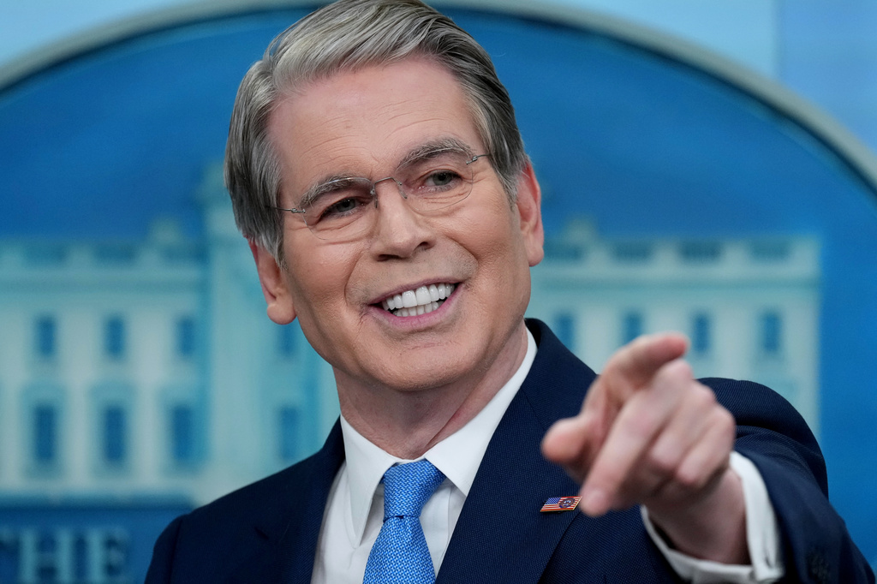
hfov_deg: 3.8
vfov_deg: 2.5
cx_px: 438
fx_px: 13247
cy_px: 292
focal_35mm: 544
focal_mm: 363
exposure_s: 1/500
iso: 3200
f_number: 4.5
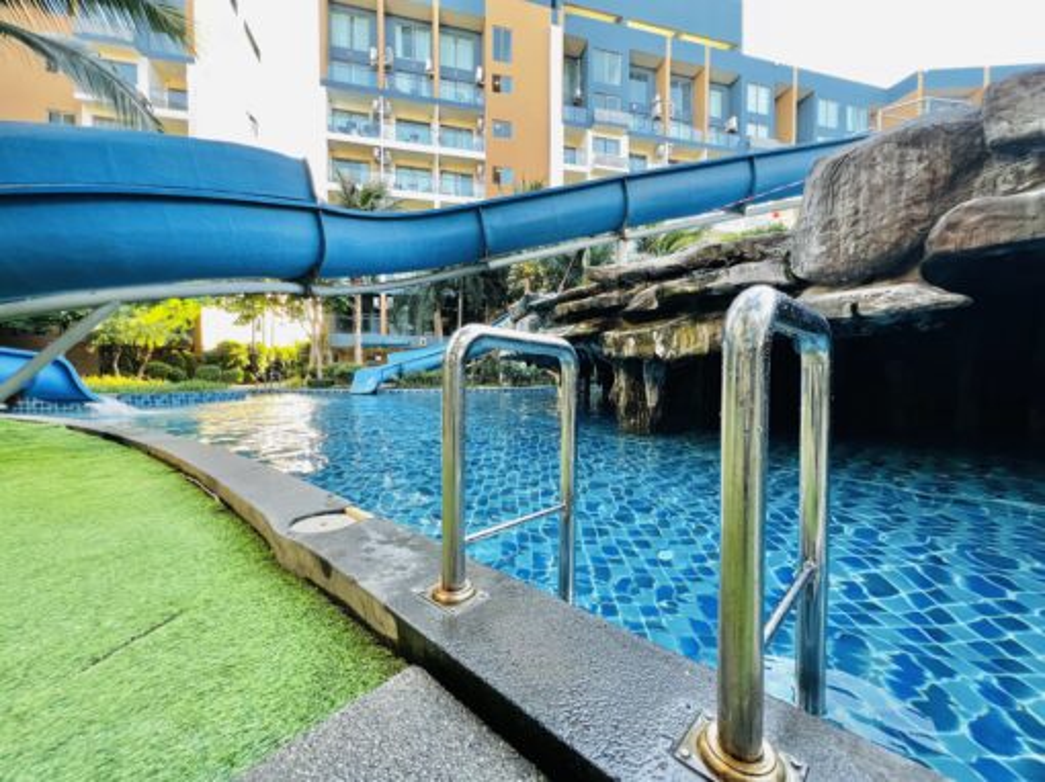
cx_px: 522
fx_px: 392
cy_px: 391
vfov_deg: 89.9
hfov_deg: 106.2
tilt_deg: -1.8
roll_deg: +0.3
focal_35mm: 13
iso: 160
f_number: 1.8
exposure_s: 1/99
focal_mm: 1.57
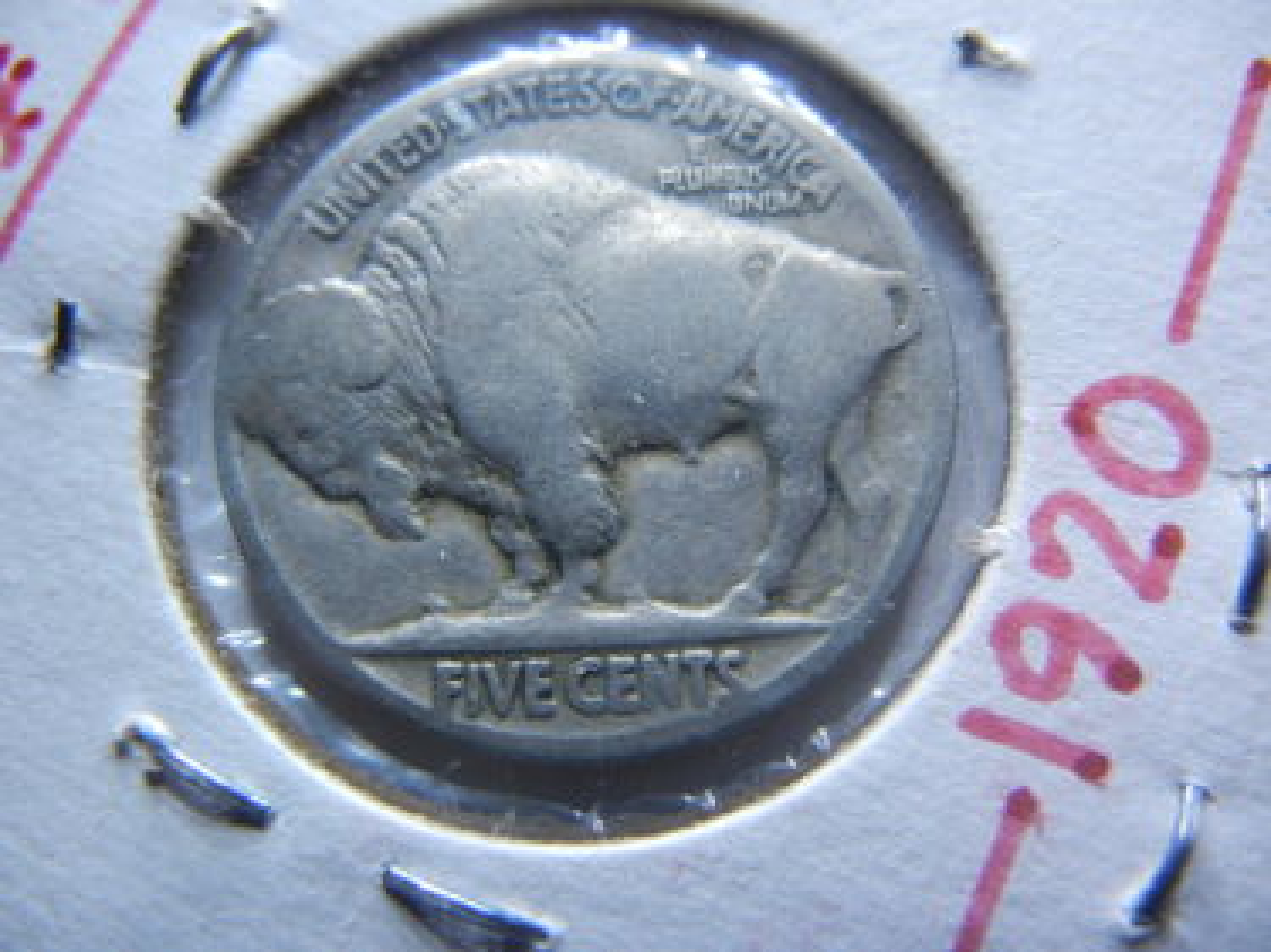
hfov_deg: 60.0
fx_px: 1101
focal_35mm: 30
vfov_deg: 46.8
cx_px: 636
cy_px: 476
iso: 160
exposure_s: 1/135
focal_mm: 5.4
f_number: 3.5
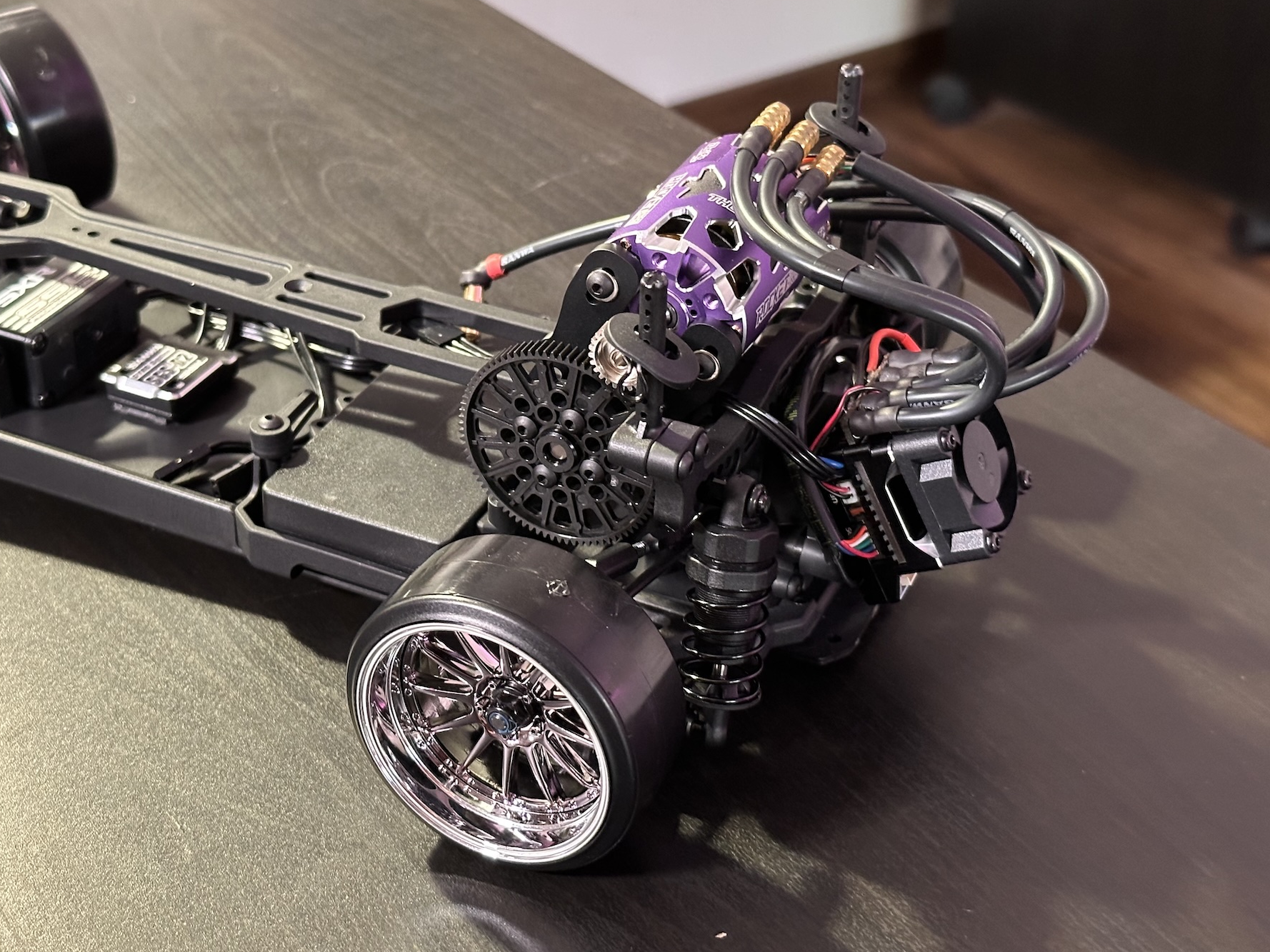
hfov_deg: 35.5
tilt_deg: -32.3
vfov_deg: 27.0
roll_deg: +0.4
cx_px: 579
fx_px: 1981
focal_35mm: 54
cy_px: 422
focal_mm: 6.86
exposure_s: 1/30
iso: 500
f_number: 1.78
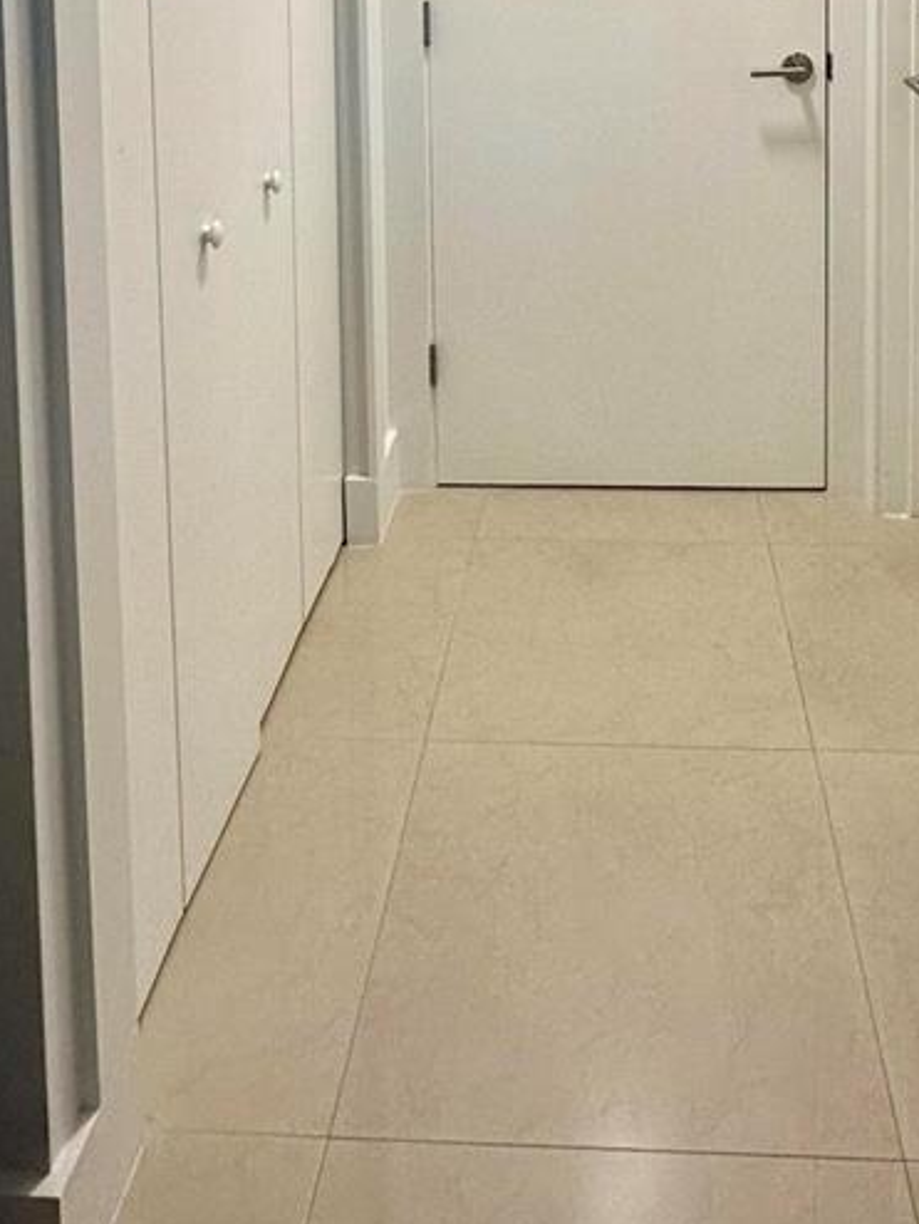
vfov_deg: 45.2
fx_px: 1202
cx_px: 577
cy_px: -12
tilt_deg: -3.6
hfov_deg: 41.5
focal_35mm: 34
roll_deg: -0.1
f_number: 2.2
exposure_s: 1/120
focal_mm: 2.22
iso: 125
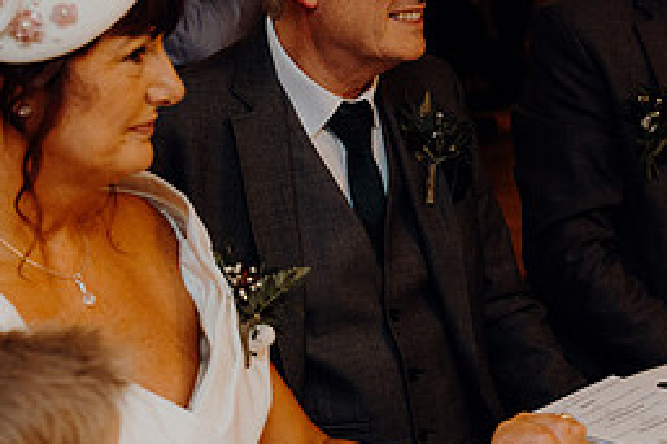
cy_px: 191
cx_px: 441
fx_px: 2092
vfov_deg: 12.1
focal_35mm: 113
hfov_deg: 18.1
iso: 2500
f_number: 3.5
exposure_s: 1/160
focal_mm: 50
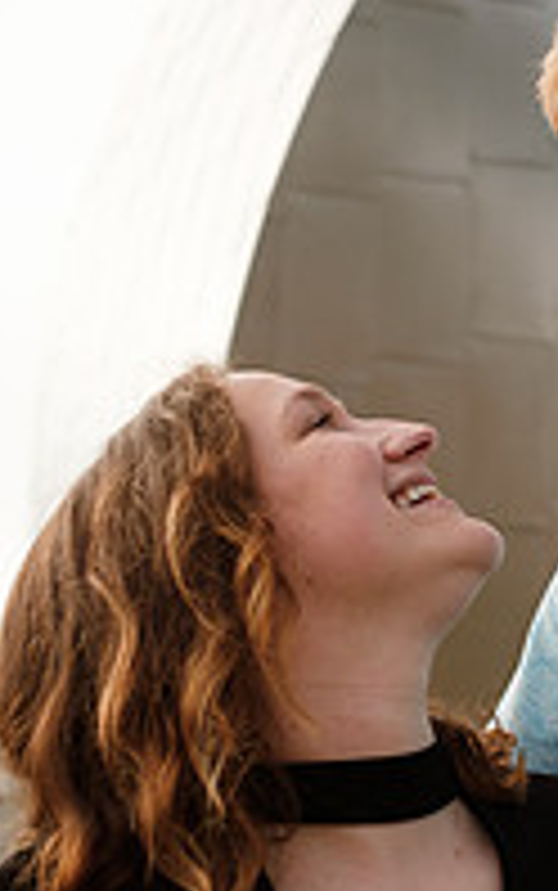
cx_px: 590
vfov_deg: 25.4
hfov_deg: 15.8
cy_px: 324
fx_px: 1968
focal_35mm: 81
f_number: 2.5
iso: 400
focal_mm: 23
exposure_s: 1/4000
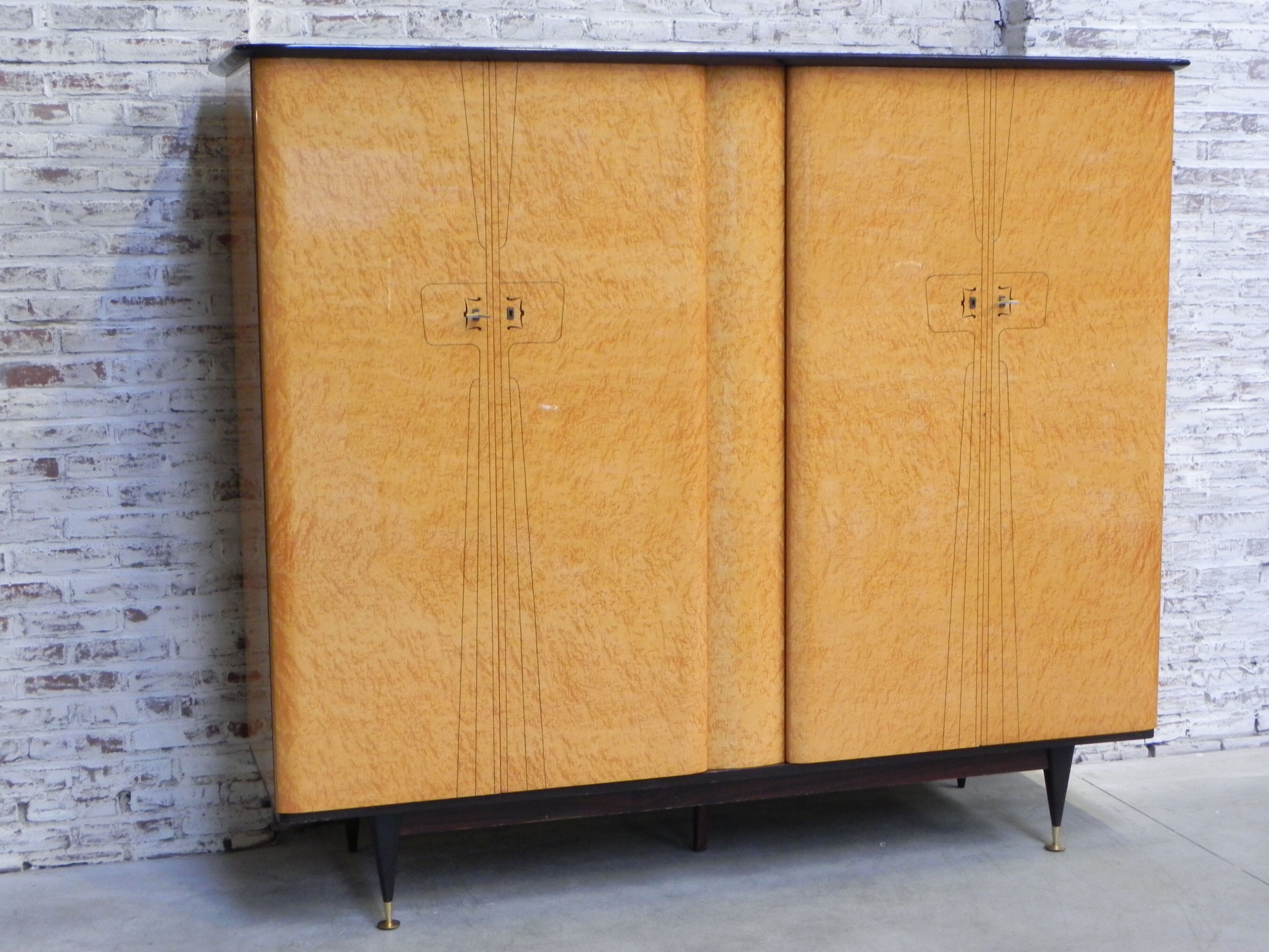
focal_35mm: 52
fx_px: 1906
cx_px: 634
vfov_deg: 28.0
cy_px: 476
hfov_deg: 36.8
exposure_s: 1/10.4
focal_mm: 9.2
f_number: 3.5
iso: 400
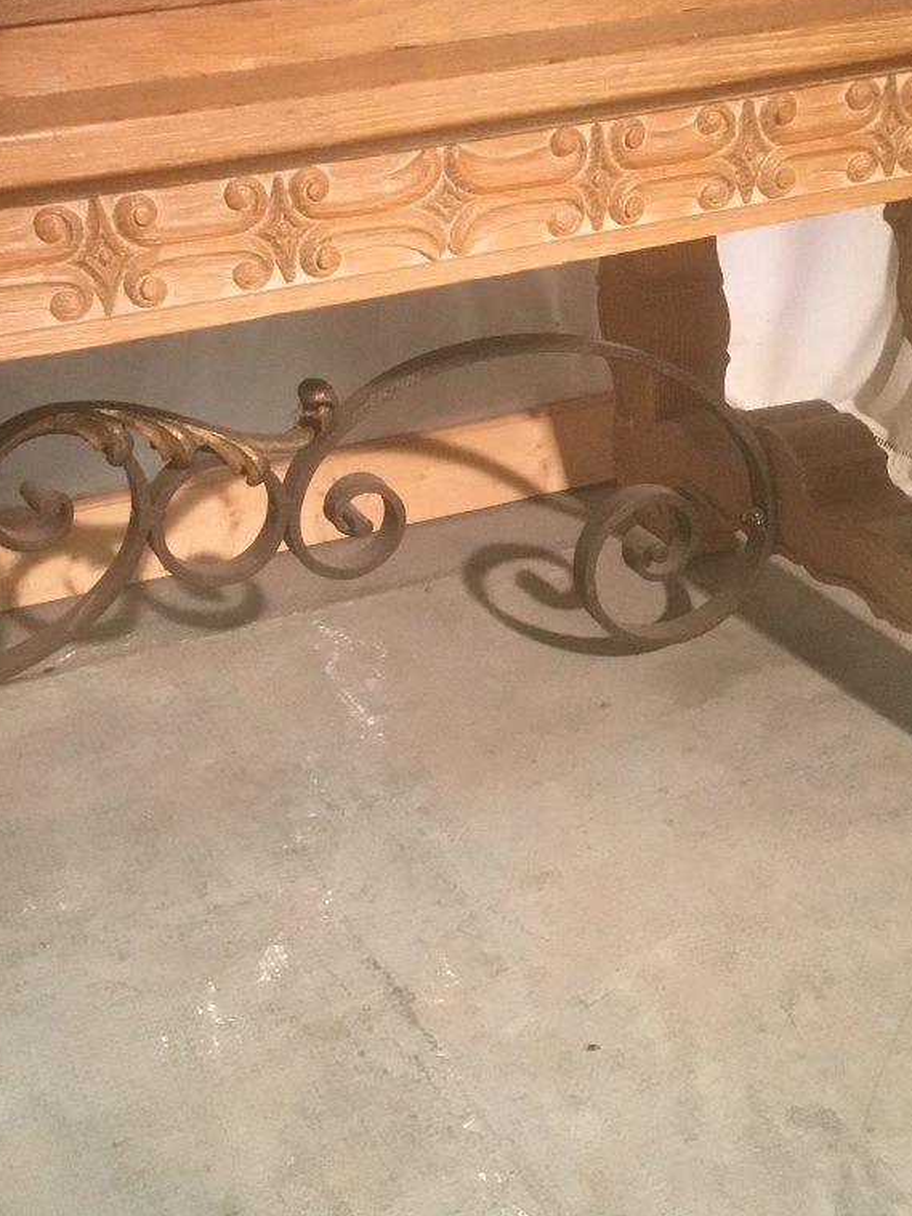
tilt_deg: -24.6
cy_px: 591
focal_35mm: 49
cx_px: 414
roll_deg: +3.8
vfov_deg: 38.9
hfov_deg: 29.7
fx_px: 1722
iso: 250
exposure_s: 1/25
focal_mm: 3.3
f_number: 2.4
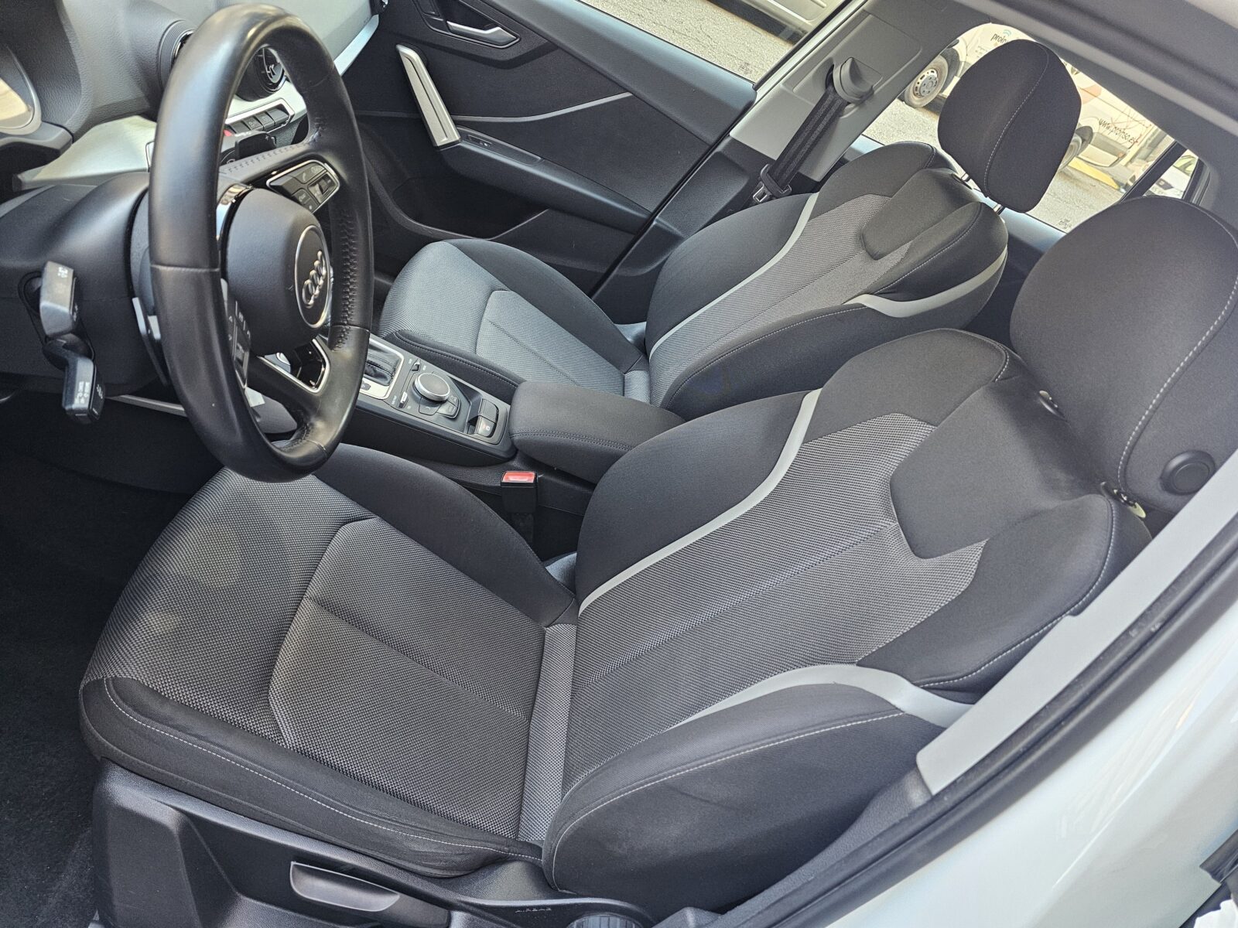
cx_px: 619
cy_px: 464
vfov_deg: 58.9
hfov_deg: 73.9
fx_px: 823
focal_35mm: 23
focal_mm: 6.3
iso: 500
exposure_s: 1/100
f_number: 1.7
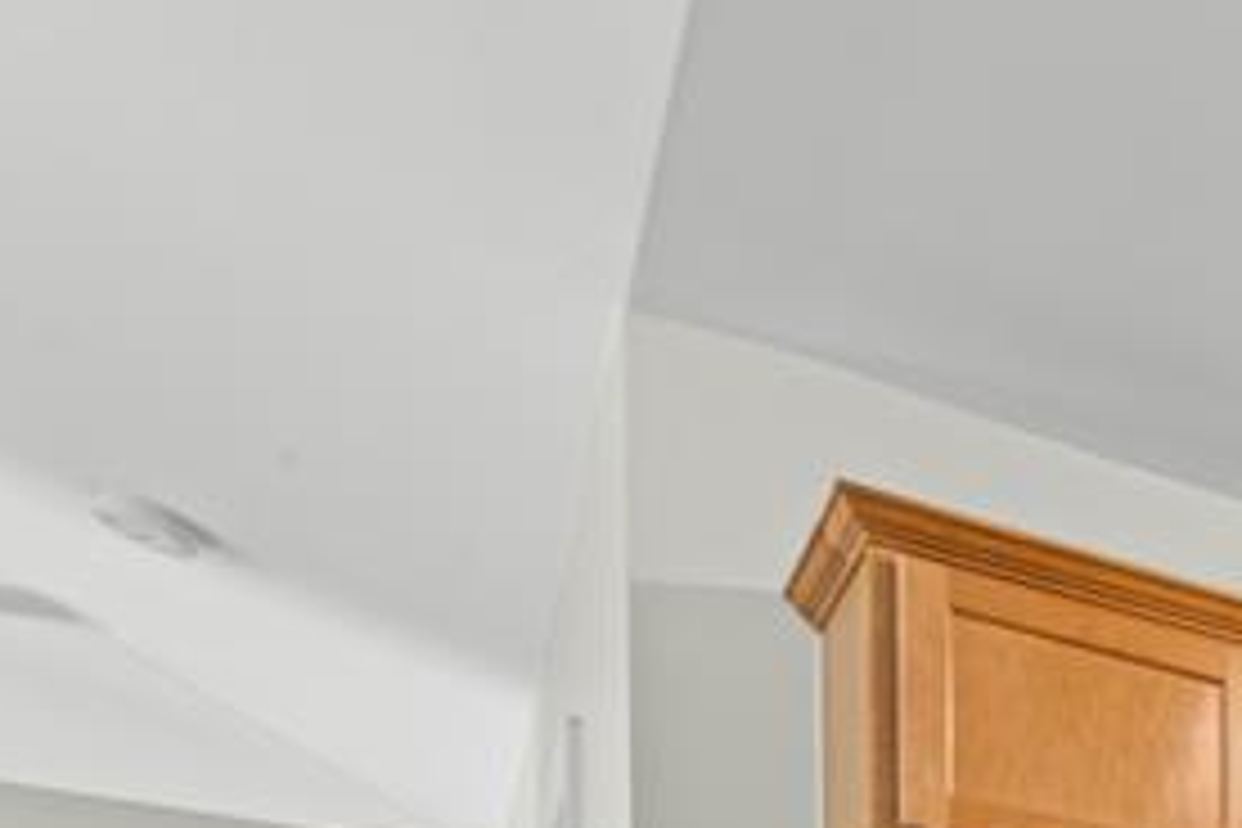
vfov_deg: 20.1
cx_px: 1854
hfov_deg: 27.1
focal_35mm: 52
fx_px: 1794
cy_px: 1418
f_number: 10
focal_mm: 14
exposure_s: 1.3
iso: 400
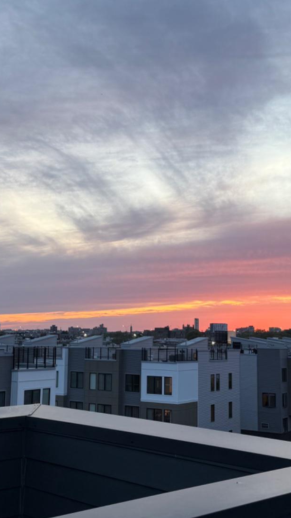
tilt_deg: +6.4
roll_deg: -0.8
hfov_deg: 24.4
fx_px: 672
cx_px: 123
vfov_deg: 42.1
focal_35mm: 49
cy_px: 258
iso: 50
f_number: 1.78
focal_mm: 6.76
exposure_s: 1/121
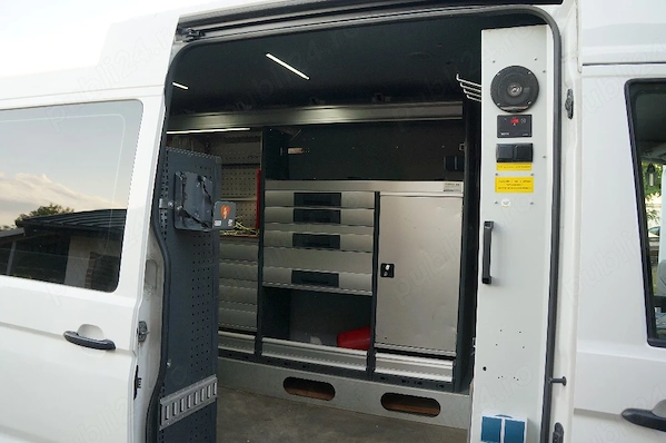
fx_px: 499
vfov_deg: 47.8
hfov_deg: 67.4
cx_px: 333
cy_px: 222
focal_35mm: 27
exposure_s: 1/161
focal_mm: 18
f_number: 4
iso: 200
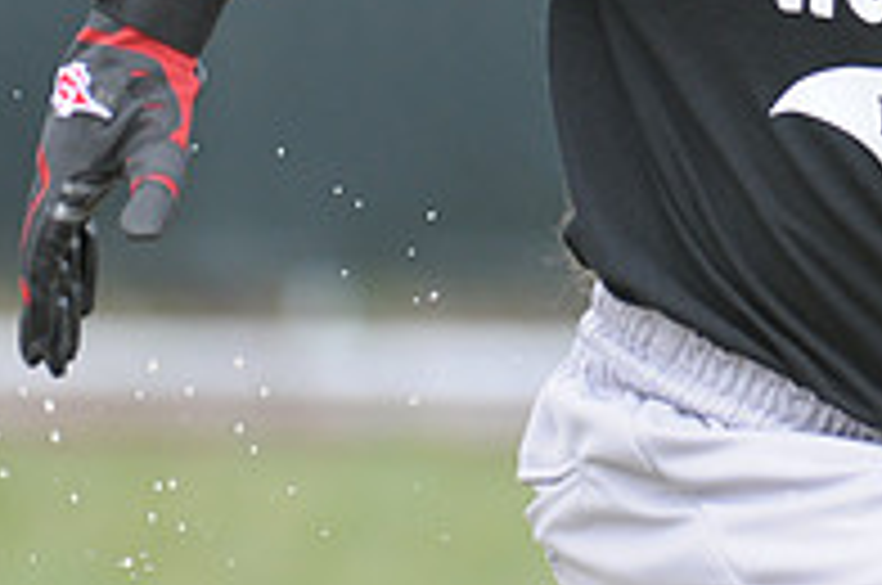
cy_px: -277
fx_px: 21671
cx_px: 1035
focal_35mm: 886
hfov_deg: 2.3
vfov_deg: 1.5
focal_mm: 200
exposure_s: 1/500
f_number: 4
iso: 400
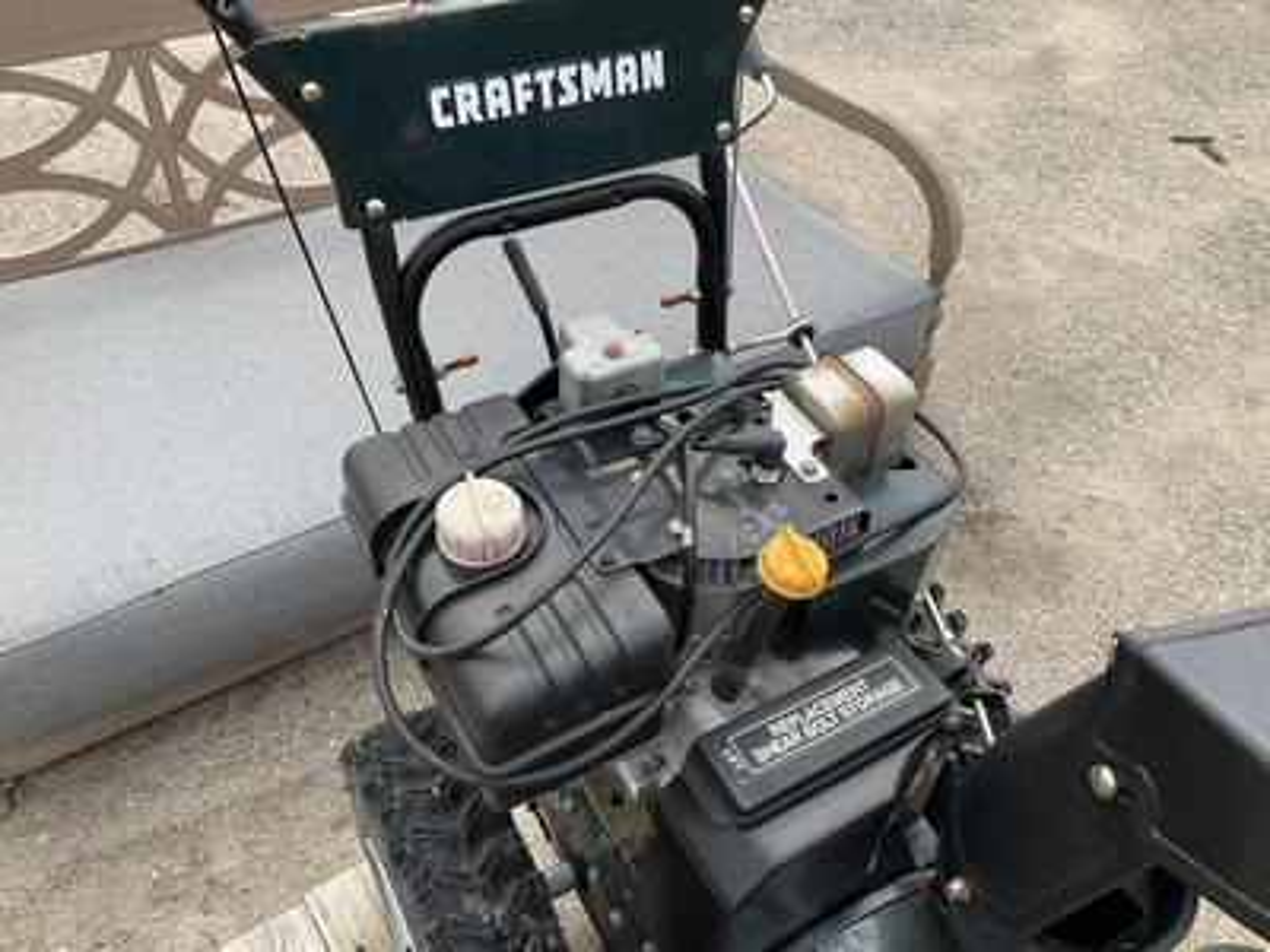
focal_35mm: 29
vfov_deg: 48.2
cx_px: 635
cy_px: 476
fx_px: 1064
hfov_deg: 61.7
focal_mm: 3
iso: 25
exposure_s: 1/770
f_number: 1.8
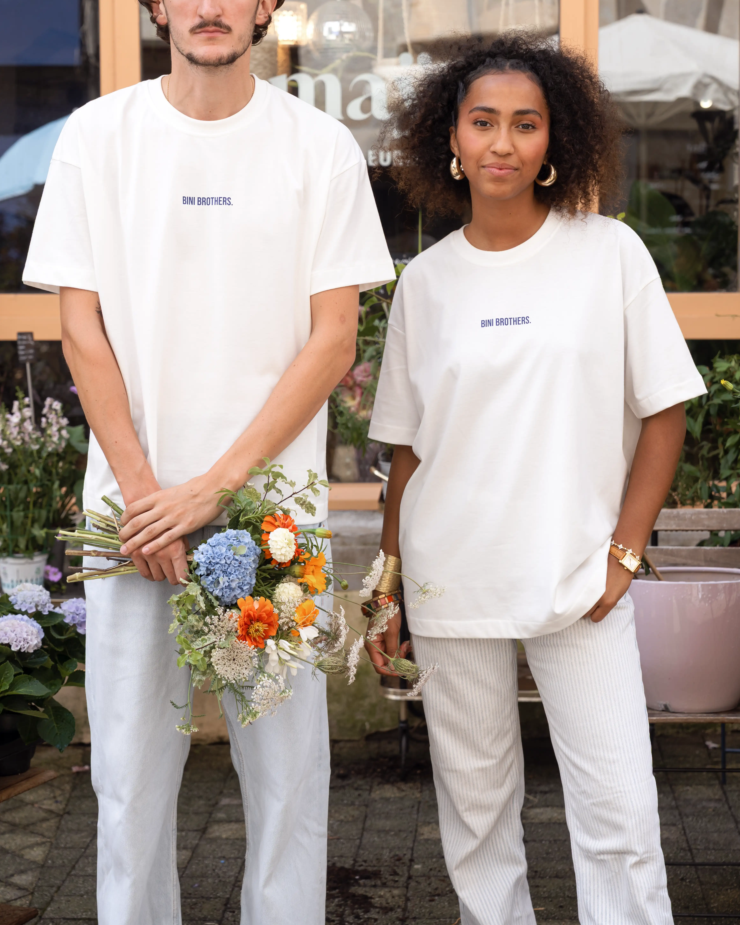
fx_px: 1916
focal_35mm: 70
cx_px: 370
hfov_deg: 21.9
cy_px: 372
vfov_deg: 27.1
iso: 250
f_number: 5
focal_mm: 62
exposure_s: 1/500
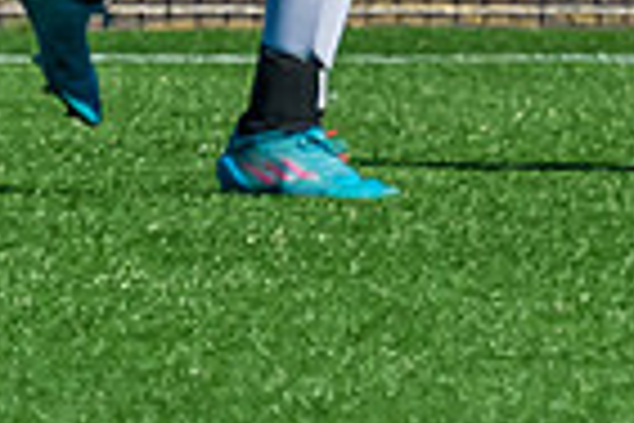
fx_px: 41242
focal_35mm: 2342
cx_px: 1315
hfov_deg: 0.9
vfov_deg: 0.6
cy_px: -260
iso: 400
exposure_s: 1/4000
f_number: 5
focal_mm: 240
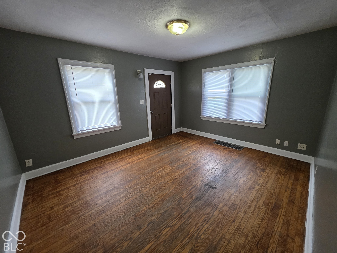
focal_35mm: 13
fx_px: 127
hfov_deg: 106.2
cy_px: 126
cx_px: 168
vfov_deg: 89.9
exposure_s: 1/120
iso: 200
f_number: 1.9
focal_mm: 2.2
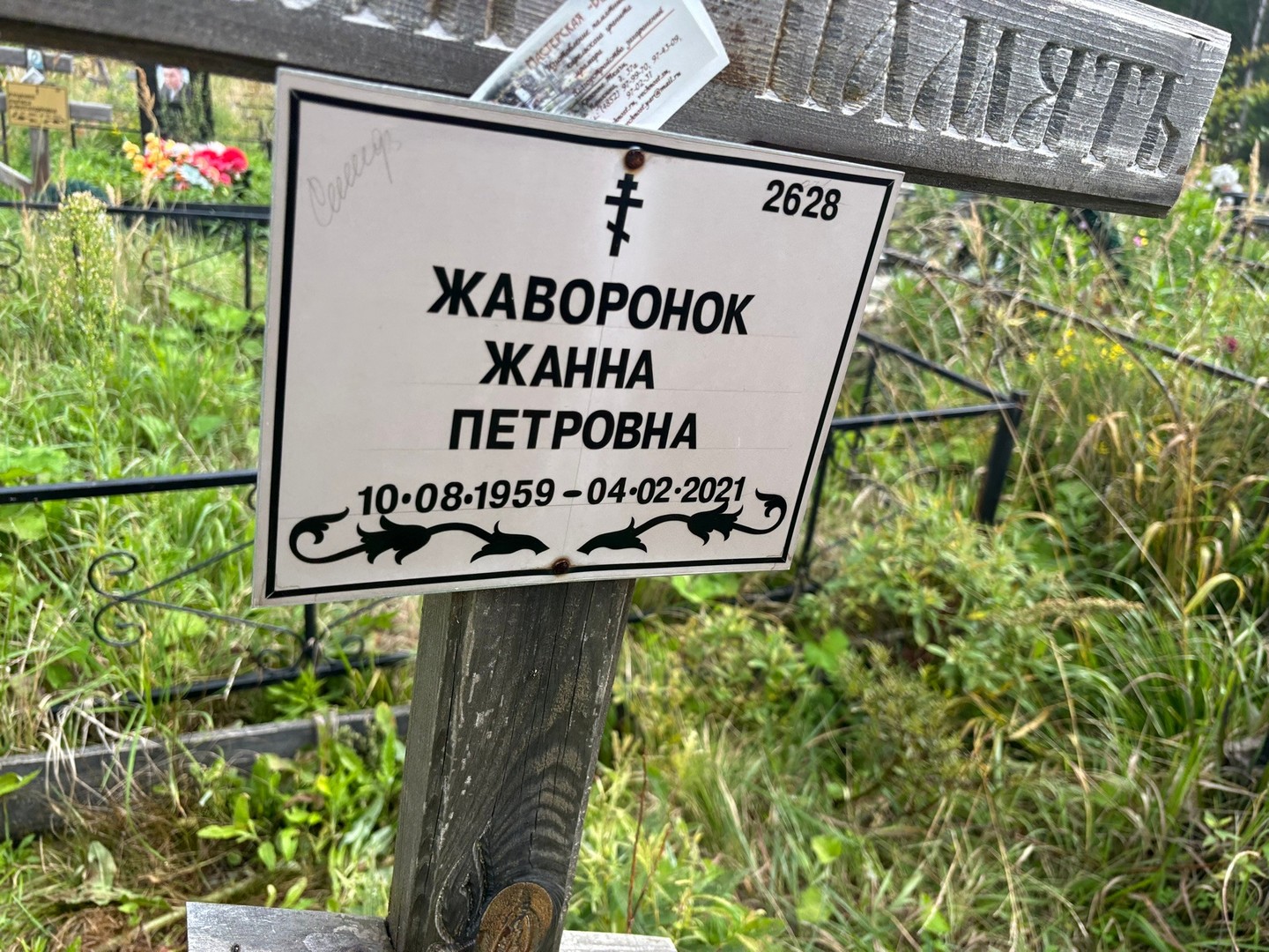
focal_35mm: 26
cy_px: 476
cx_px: 634
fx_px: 953
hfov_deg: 67.3
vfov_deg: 53.1
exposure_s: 1/769
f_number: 1.6
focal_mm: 5.96
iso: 50
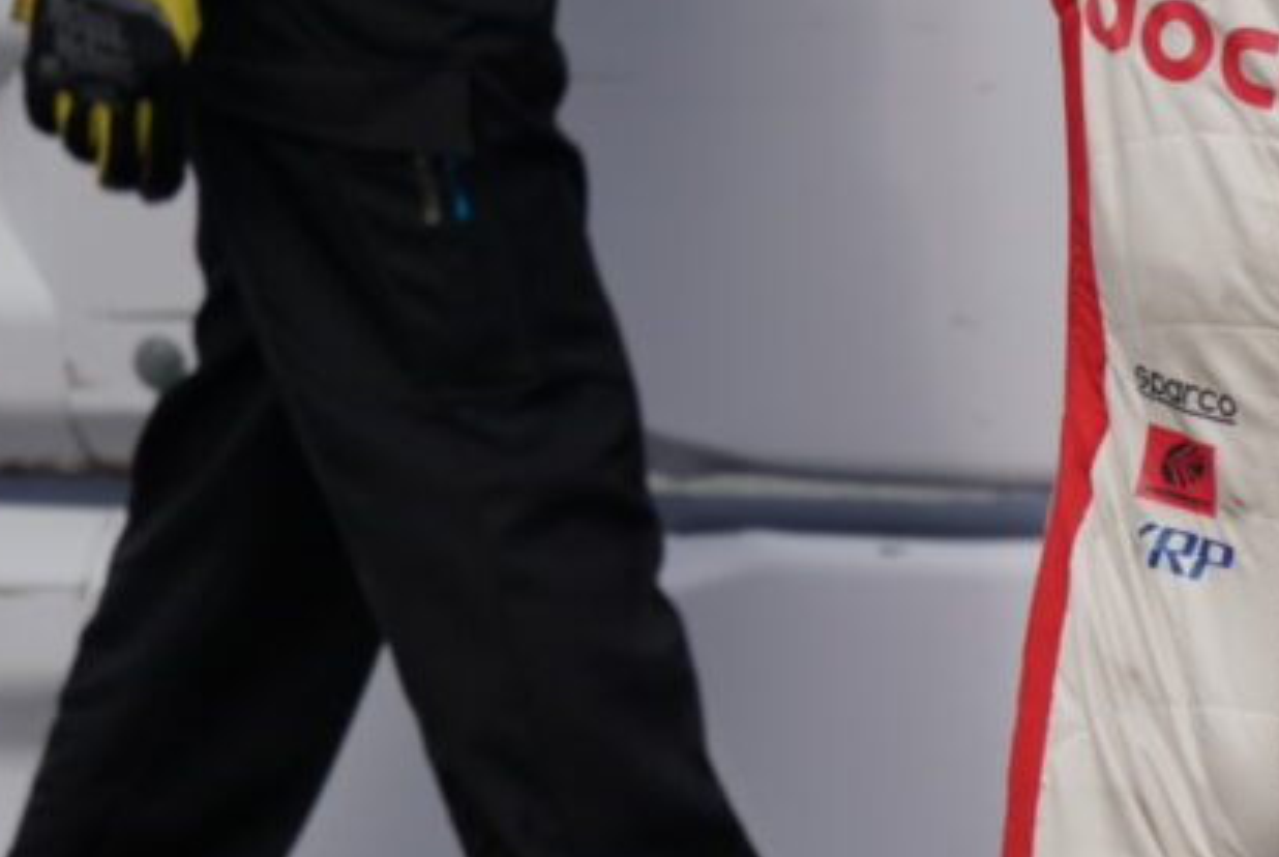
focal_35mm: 2383
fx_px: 84783
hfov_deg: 0.9
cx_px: 1620
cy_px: -6
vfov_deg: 0.6
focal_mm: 840
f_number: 9
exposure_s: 1/400
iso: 250
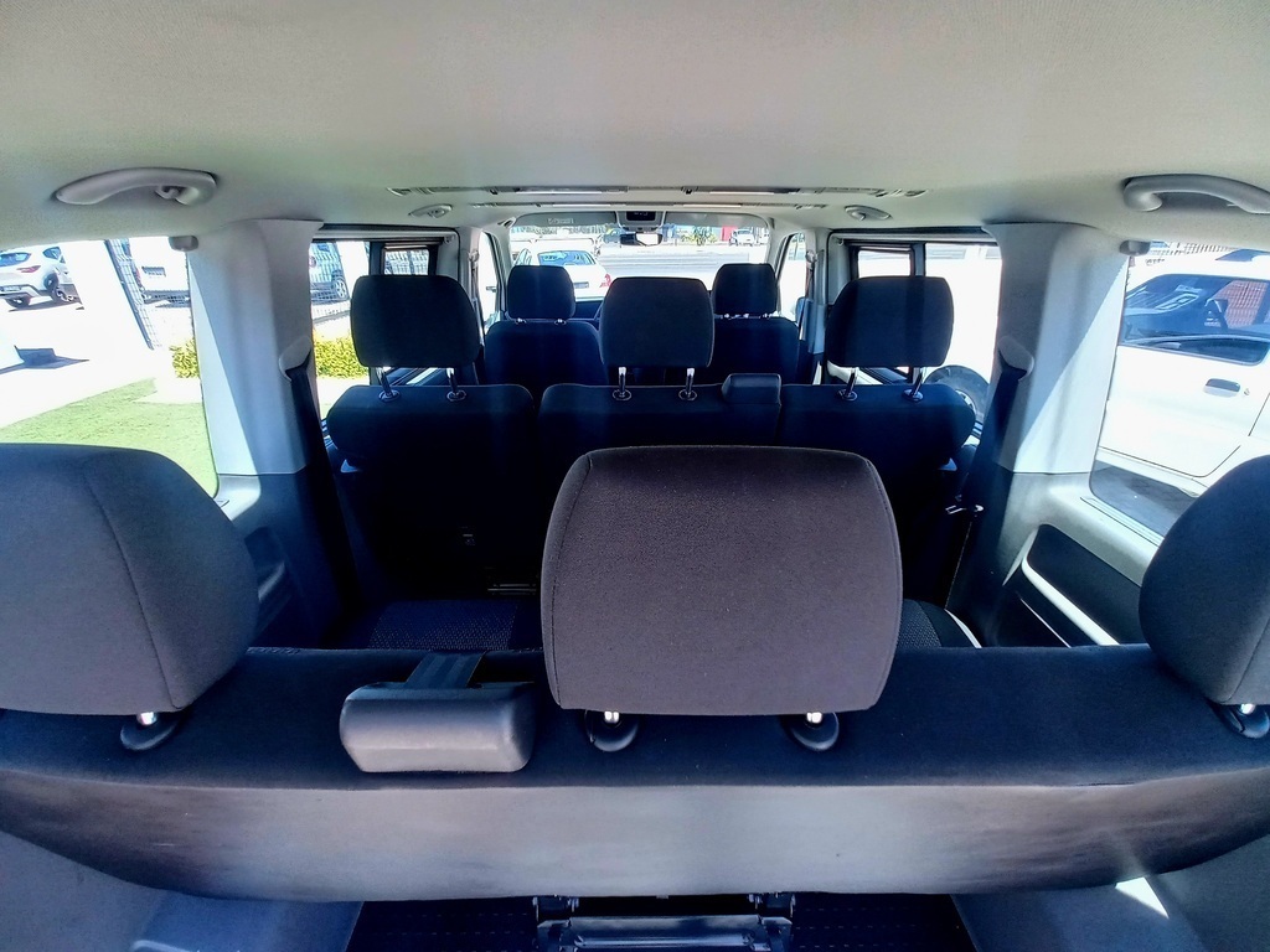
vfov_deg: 89.9
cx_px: 635
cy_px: 476
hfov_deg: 106.2
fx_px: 477
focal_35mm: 13
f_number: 2.2
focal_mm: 1.42
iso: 64
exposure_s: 1/100
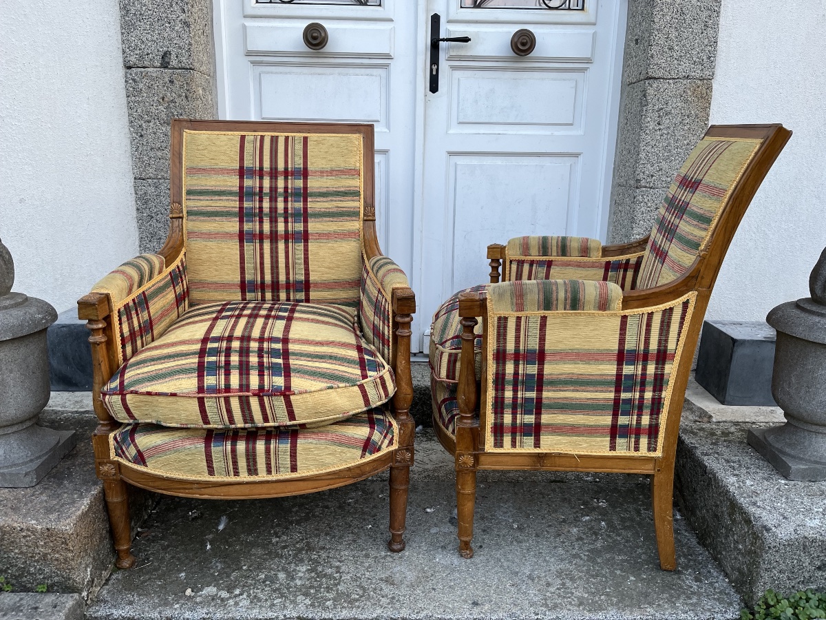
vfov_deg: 53.1
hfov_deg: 67.3
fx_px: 620
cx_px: 413
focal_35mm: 26
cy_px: 310
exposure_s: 1/122
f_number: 1.6
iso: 64
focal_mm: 5.1
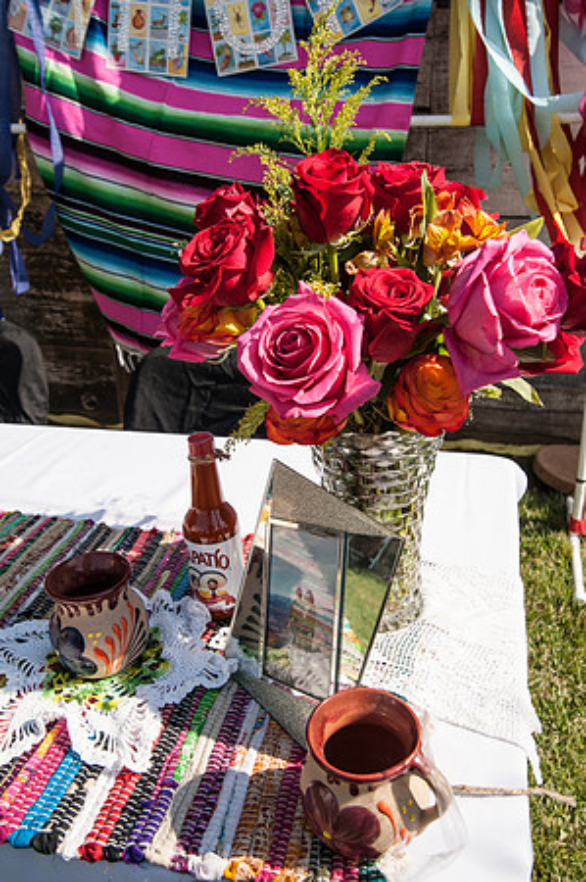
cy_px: 441
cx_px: 293
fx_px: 783
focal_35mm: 32
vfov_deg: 58.8
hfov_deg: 41.0
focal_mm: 32
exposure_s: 1/400
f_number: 10
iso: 200
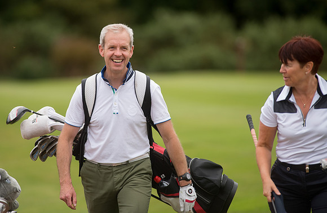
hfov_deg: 5.8
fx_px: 3207
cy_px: 85
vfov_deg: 3.8
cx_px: 135
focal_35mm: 356
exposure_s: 1/3200
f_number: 4
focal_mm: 300
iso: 800
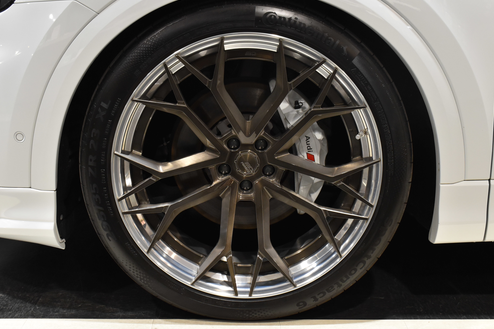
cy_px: 164
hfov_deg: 38.2
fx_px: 714
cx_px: 252
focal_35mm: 52
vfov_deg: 26.0
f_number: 8
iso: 1400
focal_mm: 32
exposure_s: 1/50
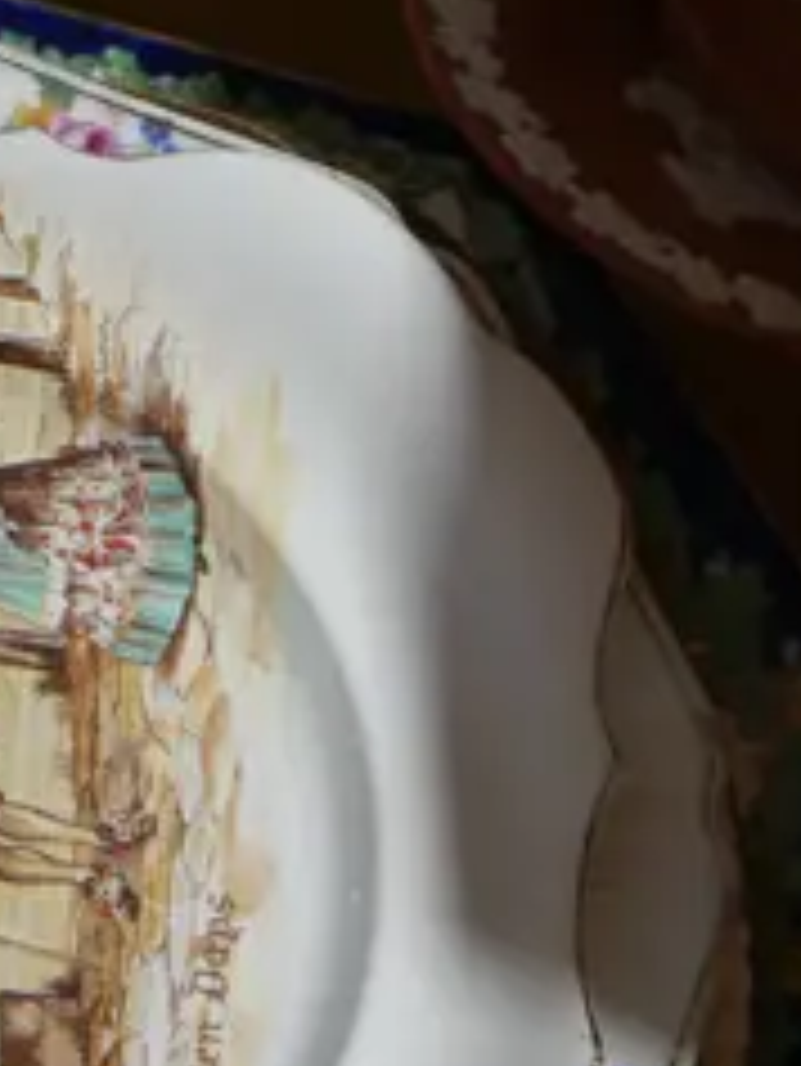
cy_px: -162
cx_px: -137
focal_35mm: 138
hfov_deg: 10.6
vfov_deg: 13.9
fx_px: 4254
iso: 320
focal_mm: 16
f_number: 3.6
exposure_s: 1/60
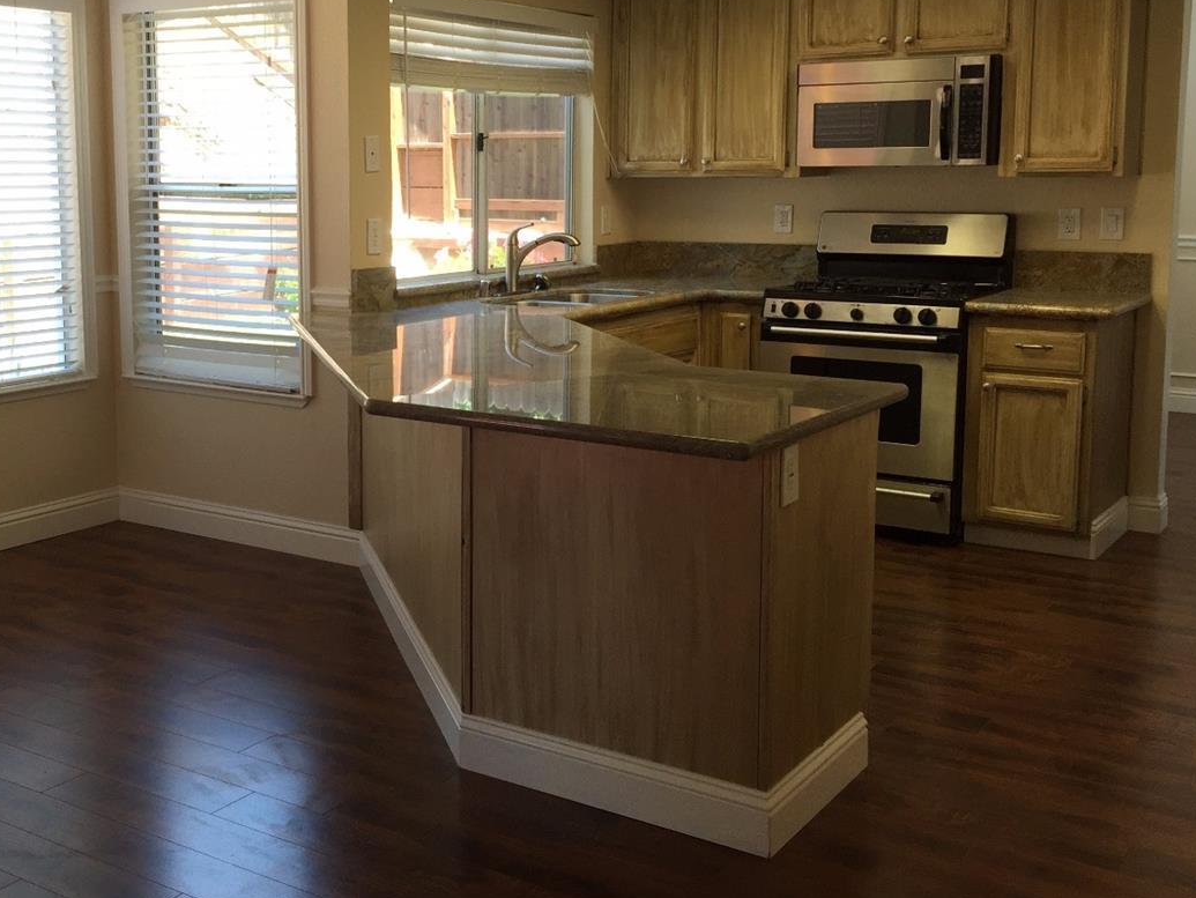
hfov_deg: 44.2
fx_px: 1452
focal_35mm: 42
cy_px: 359
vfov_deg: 34.3
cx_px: 413
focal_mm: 4.15
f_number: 2.2
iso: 50
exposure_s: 1/120
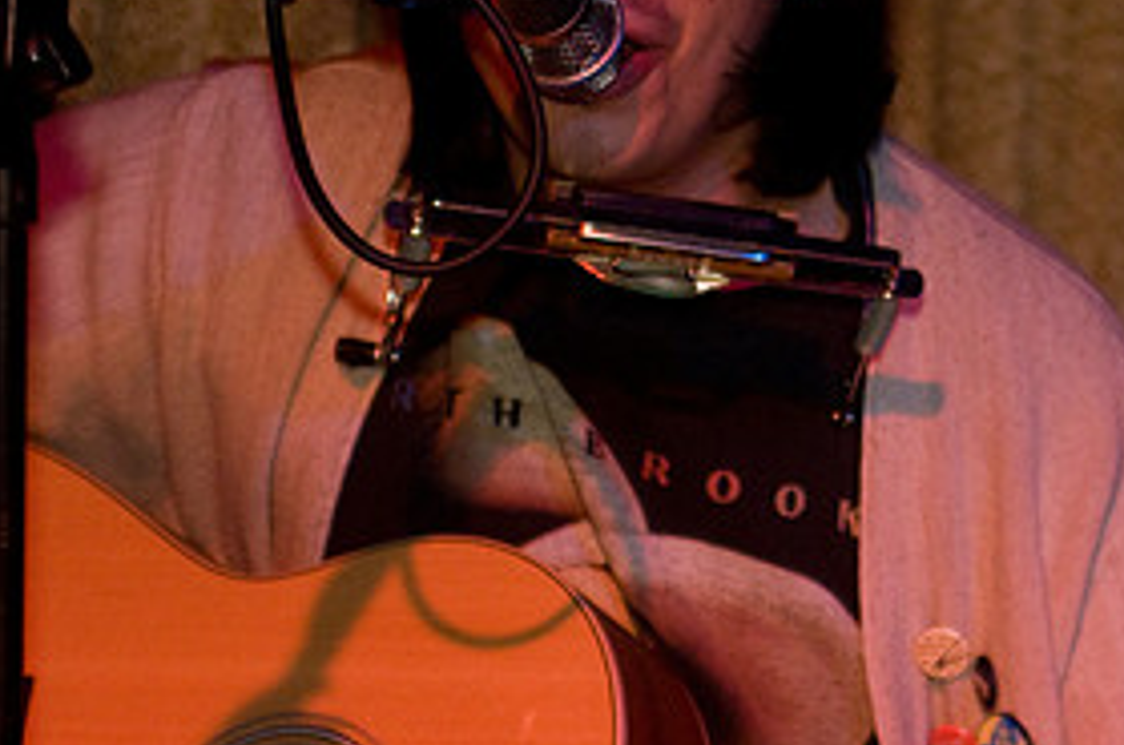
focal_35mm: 218
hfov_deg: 9.4
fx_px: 6795
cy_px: 268
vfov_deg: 6.3
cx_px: 1124
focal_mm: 70
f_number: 2.8
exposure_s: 1/60
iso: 800
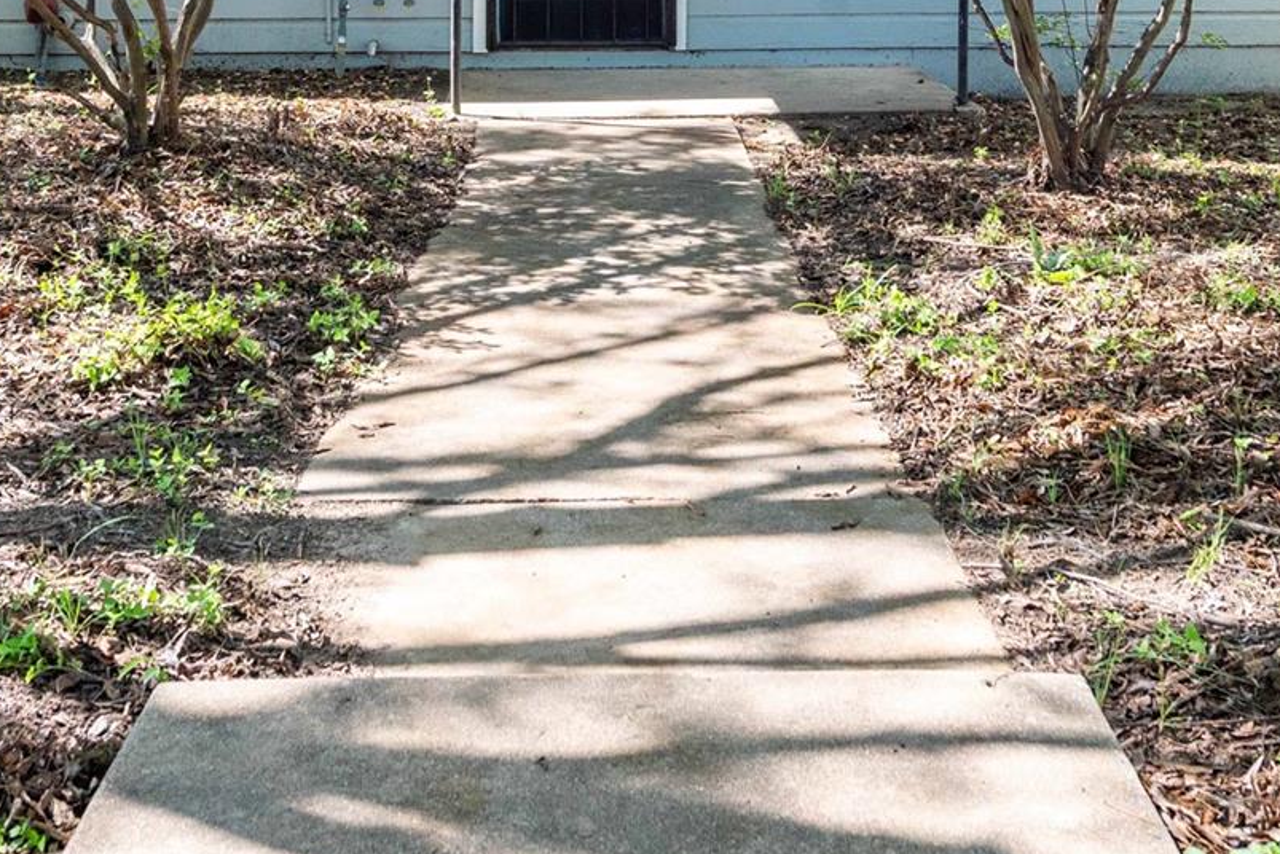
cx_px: 641
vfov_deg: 24.4
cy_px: -135
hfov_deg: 38.9
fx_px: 1814
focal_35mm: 51
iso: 220
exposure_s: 1/250
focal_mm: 20
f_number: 8
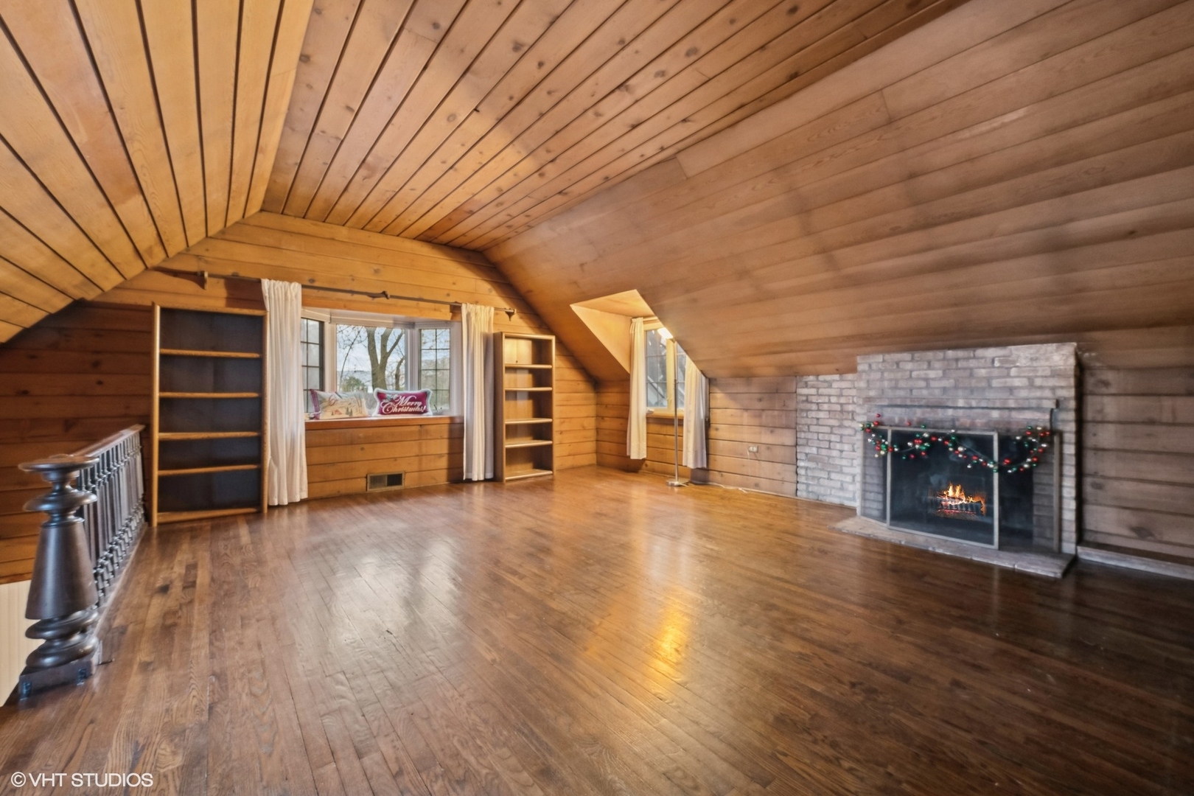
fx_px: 464
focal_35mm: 14
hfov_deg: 104.3
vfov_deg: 81.2
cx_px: 597
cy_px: 398
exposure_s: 1
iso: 800
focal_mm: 14
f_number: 9.5
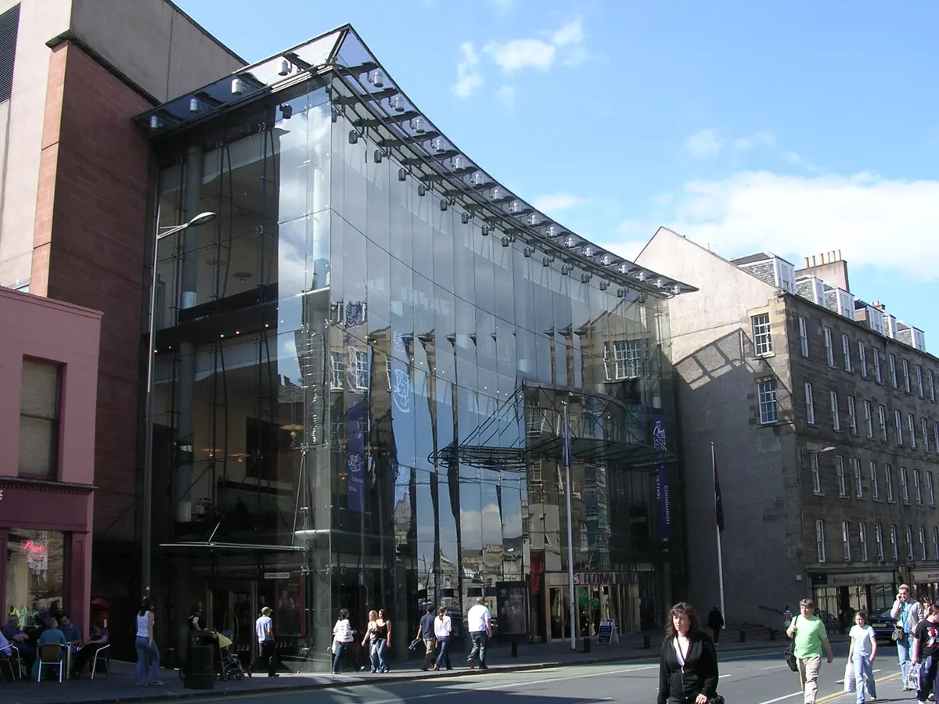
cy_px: 352
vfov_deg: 37.7
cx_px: 470
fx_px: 1031
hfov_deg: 49.0
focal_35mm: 38
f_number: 5.6
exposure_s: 1/162
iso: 100
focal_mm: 5.8
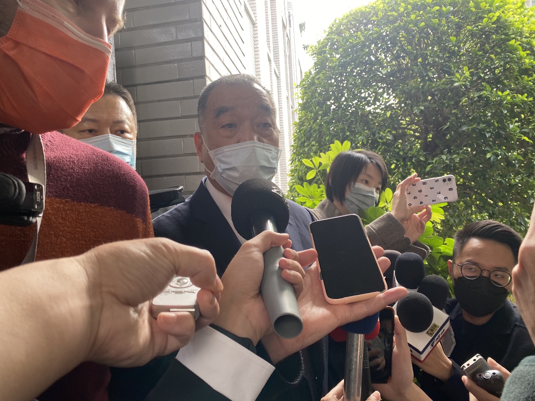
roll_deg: +4.5
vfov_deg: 53.1
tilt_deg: -2.3
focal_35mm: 26
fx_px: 402
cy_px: 200
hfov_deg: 67.3
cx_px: 268
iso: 50
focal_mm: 4.25
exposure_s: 1/122
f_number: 1.8
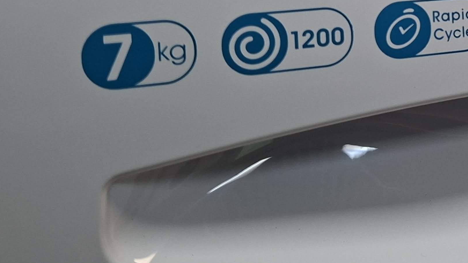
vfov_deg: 18.4
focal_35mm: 62
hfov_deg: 29.7
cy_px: -54
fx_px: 769
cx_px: 541
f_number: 1.8
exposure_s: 1/100
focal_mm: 5.54
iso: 200
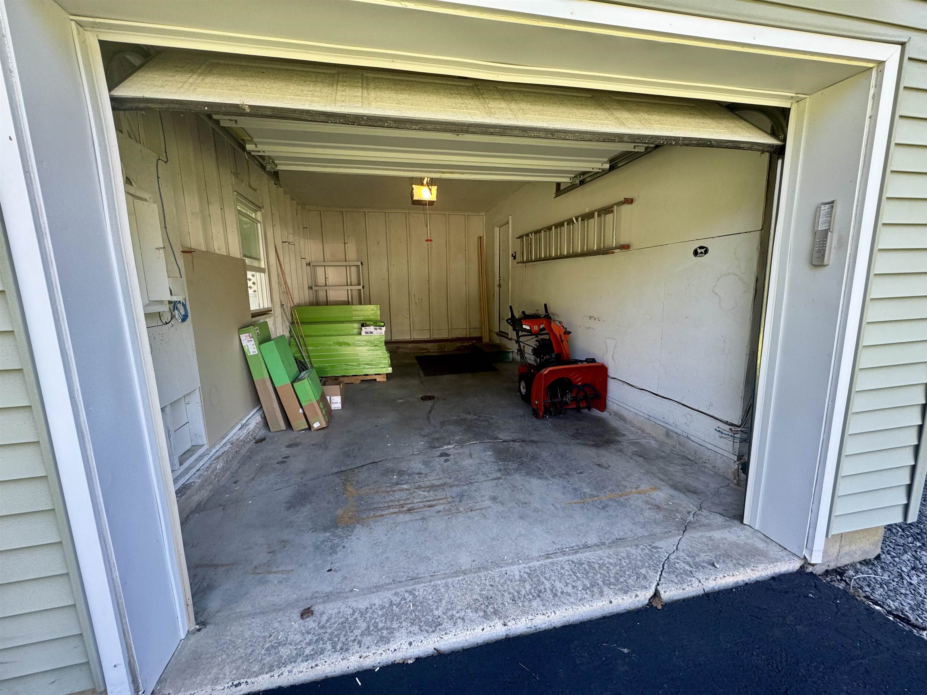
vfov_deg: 85.7
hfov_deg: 102.1
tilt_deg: -9.3
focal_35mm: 14
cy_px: 348
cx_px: 464
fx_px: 375
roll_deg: +0.9
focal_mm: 2.22
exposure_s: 1/99
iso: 100
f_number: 2.2
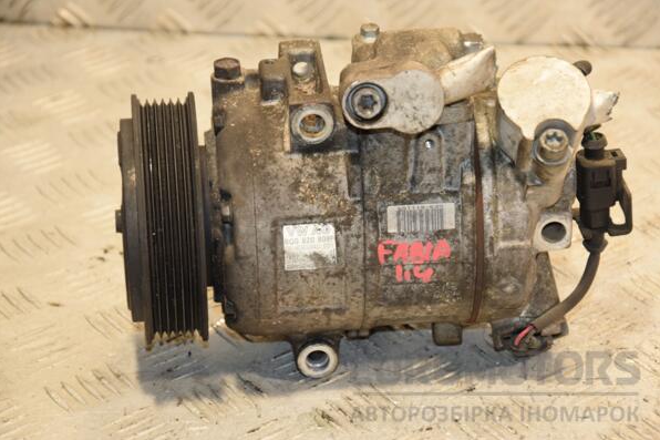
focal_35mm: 136
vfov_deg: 10.1
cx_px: 329
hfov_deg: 15.1
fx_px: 2492
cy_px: 221
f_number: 5.6
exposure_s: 1/100
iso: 800
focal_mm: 90
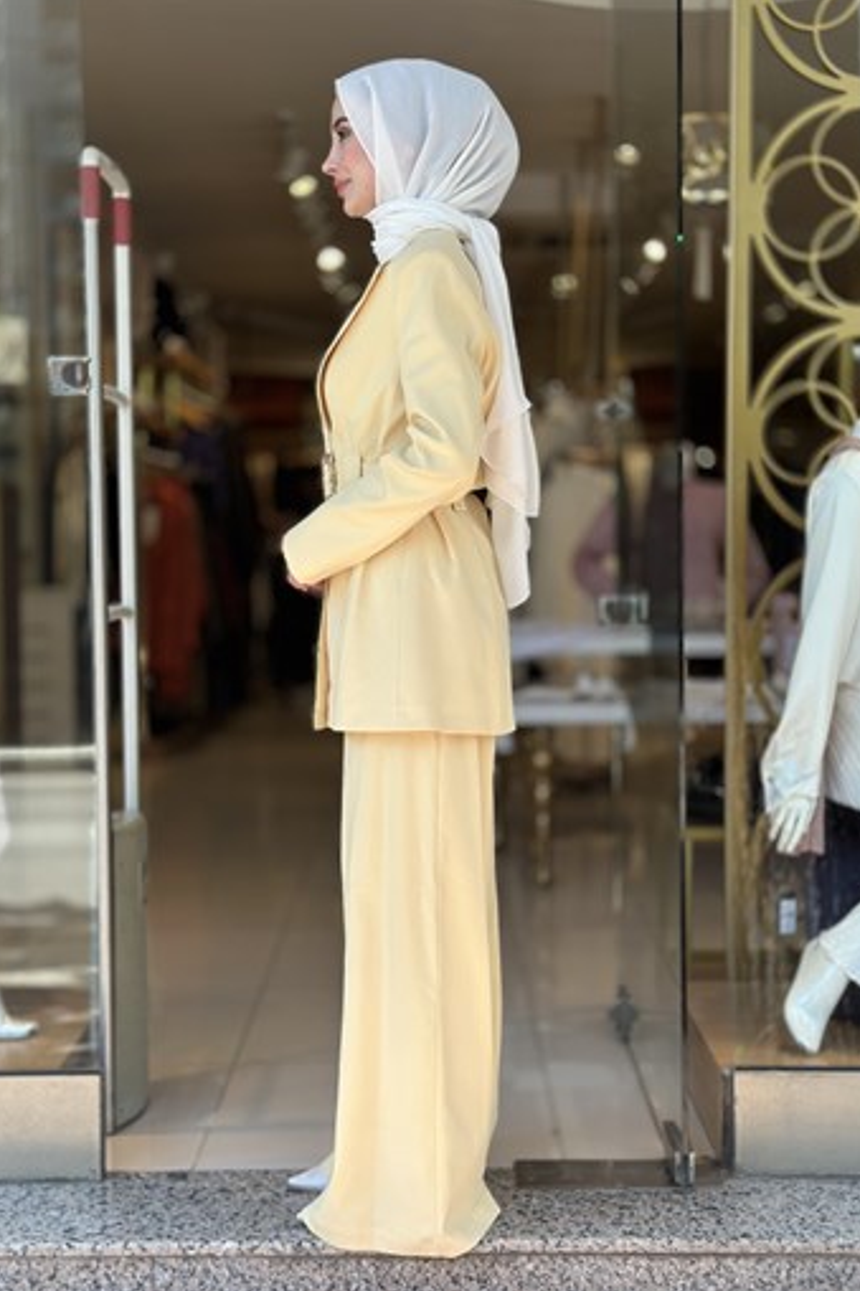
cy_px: 649
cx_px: 398
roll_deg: -0.2
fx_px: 1829
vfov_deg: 38.9
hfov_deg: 26.5
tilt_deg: -3.1
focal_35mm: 51
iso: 80
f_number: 1.78
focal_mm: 6.86
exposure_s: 1/816
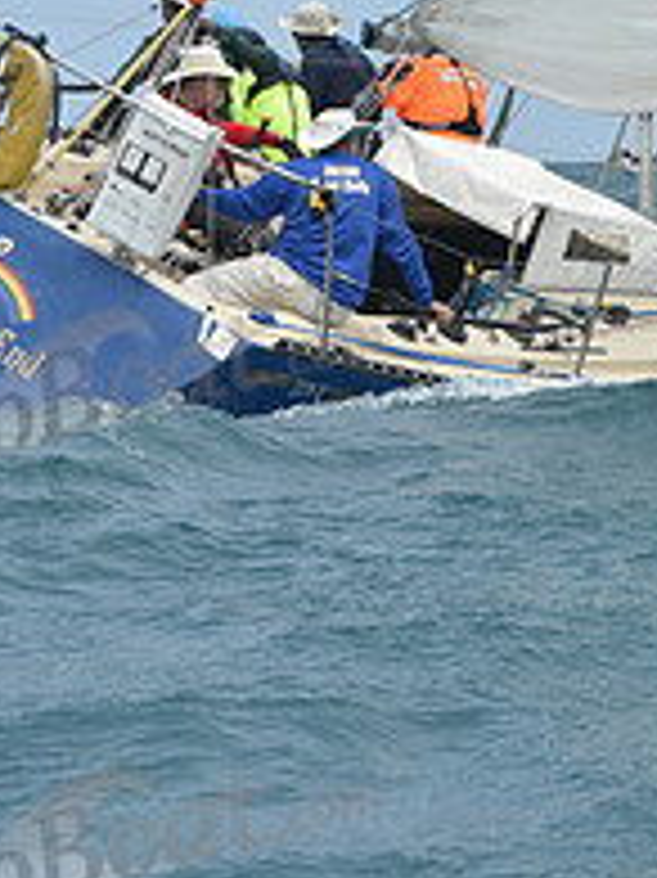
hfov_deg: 7.4
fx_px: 5067
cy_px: 106
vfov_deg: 9.9
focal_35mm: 200
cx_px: 621
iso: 250
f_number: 10
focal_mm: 70
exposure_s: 1/800
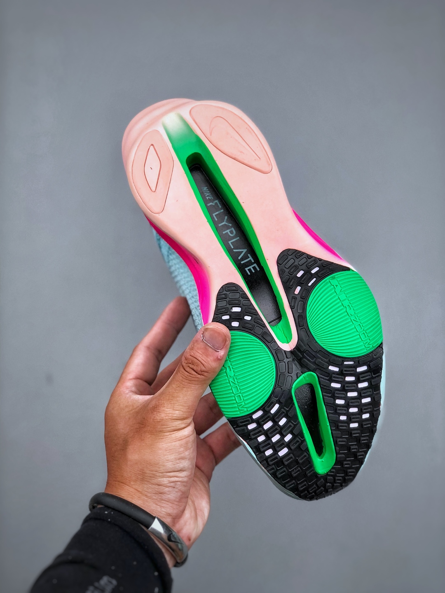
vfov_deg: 33.8
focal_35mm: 57
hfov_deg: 25.7
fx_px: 977
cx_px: 222
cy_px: 296
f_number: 2.8
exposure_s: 1/100
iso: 40
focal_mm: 6.6
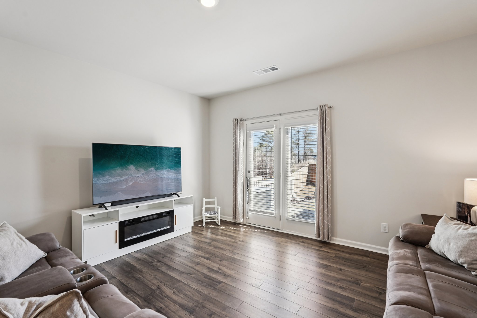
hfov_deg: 96.7
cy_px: 159
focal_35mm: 16
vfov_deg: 73.7
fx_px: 212
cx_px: 238
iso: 800
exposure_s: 1/30
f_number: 8
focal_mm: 16
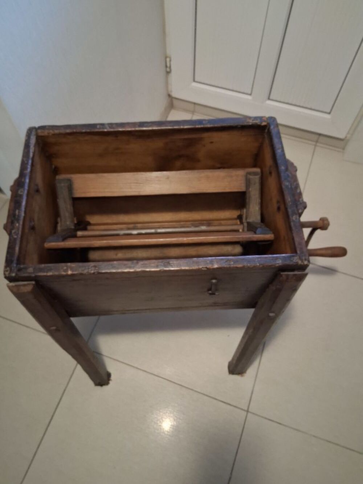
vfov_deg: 67.3
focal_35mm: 26
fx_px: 363
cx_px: 182
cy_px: 242
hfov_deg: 53.1
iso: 800
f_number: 1.8
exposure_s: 1/24
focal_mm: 3.98
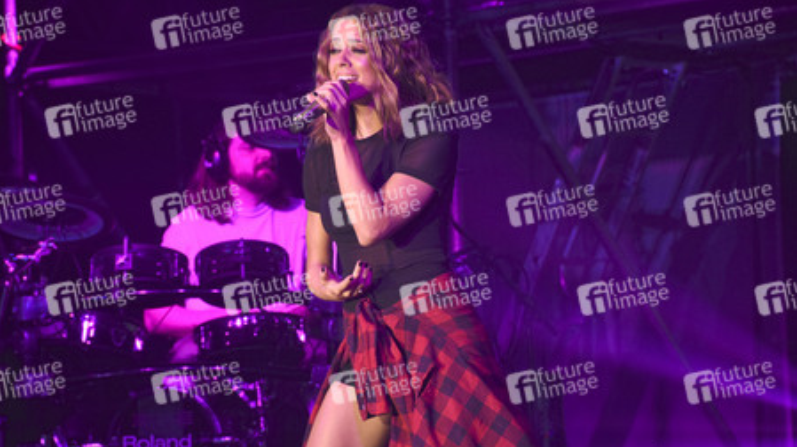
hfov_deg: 9.8
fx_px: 4668
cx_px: 398
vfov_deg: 5.5
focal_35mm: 221
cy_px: 250
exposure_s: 1/160
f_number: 5.6
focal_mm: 140
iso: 900
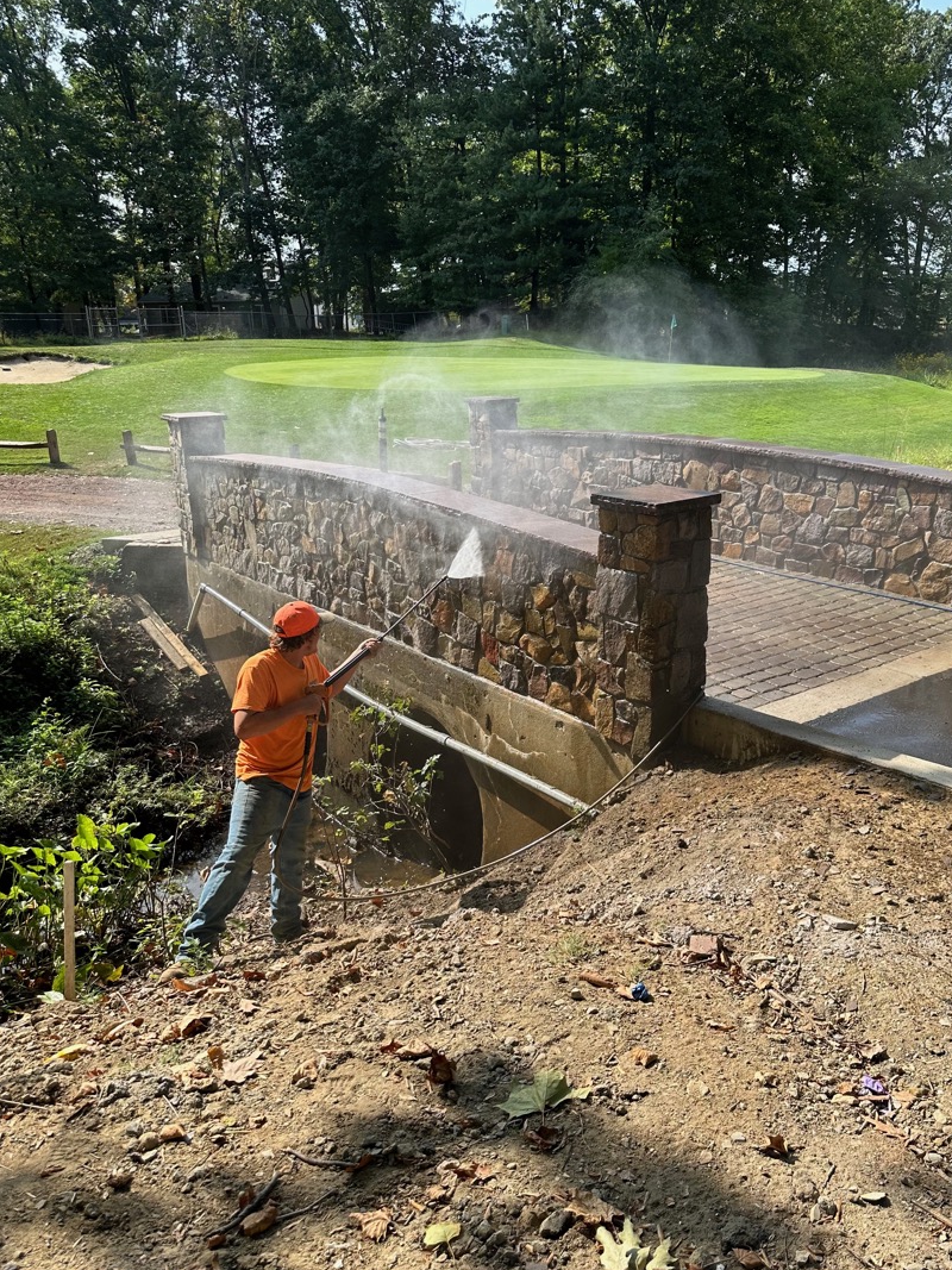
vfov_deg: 65.3
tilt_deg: -16.6
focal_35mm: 27
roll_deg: +0.3
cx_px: 533
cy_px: 649
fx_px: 990
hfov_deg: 51.2
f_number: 1.78
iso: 80
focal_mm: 6.86
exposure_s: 1/2070
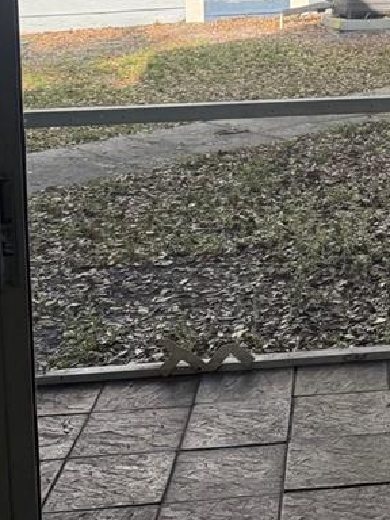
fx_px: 1127
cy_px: -8
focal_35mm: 75
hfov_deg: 18.3
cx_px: 504
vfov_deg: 24.7
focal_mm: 6.76
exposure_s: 1/805
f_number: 1.78
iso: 100
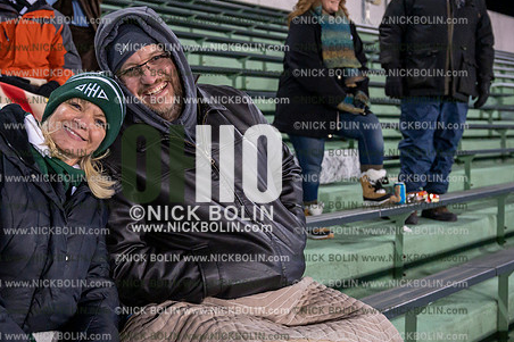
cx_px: 201
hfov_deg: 39.4
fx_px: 714
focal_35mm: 50
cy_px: 178
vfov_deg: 27.0
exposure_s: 1/640
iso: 5000
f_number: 4.5
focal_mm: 39
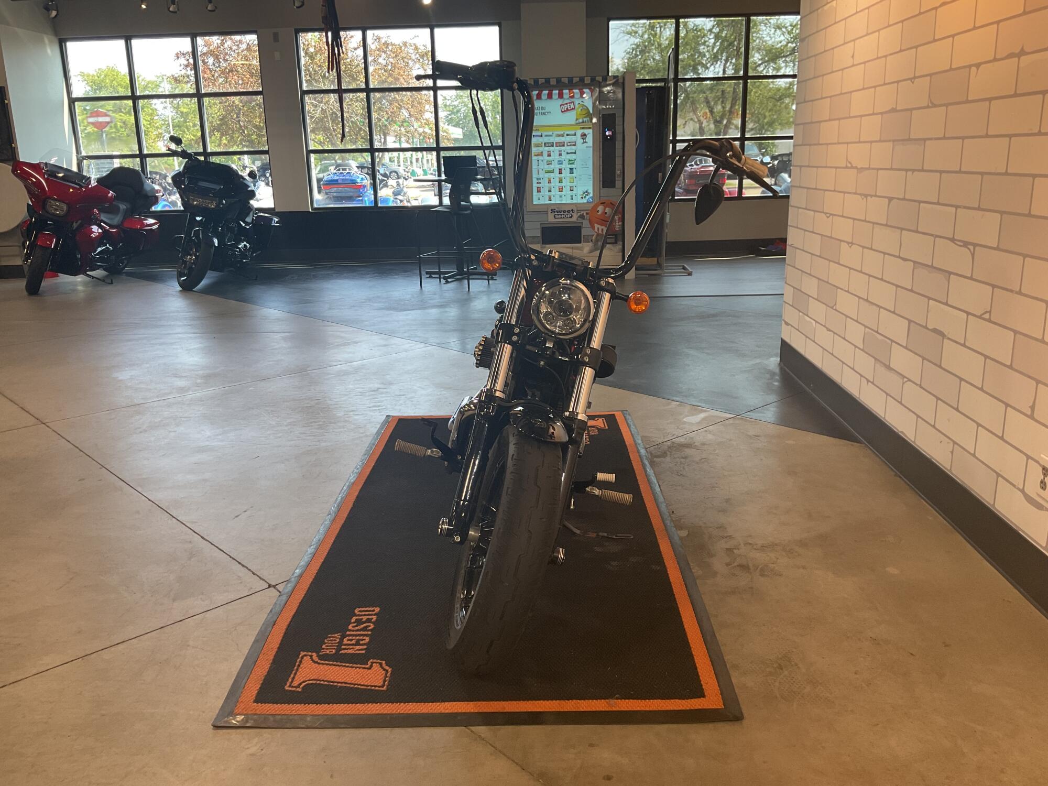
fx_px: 878
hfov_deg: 61.7
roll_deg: +2.7
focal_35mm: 29
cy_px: 393
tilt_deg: -15.9
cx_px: 524
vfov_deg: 48.2
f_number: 1.8
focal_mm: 3
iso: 64
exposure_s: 1/100
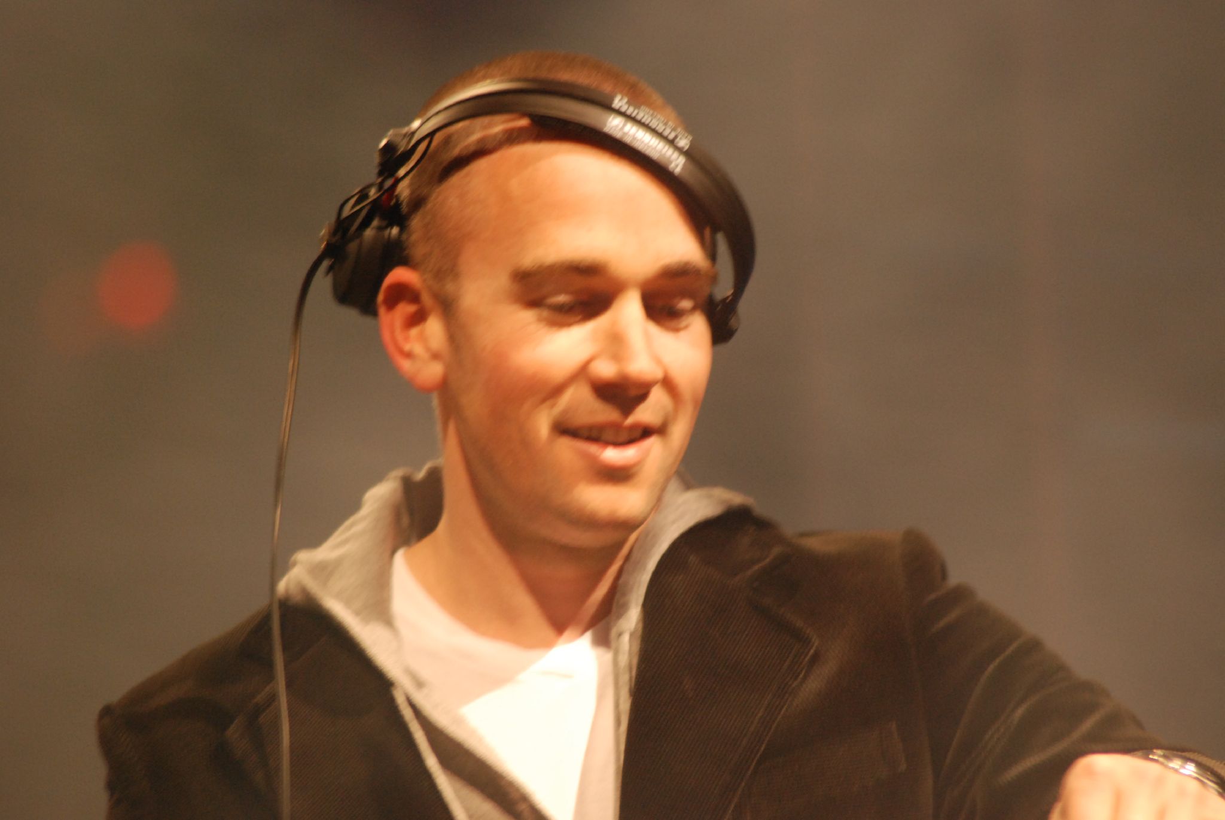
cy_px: 410
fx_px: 15327
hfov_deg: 4.6
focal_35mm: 450
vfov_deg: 3.1
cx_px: 612
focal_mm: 300
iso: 800
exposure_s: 1/40
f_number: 5.6
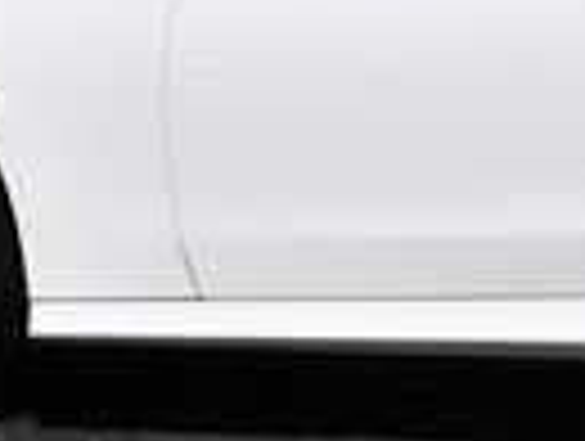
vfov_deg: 5.9
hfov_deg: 7.9
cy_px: -356
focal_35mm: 246
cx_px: 796
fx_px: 4165
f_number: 10
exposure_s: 1/400
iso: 100
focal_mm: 26
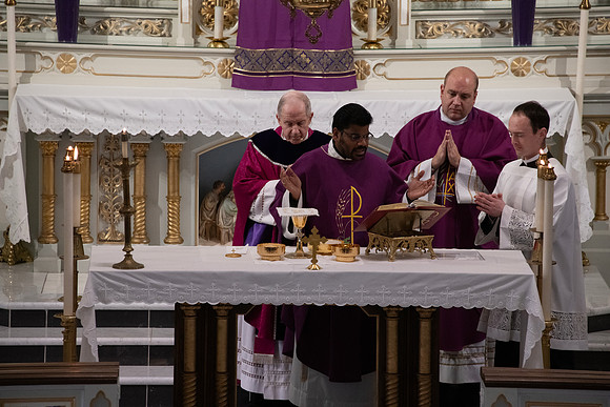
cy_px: 204
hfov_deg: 6.9
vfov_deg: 4.6
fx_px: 5084
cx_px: 305
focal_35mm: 300
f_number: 9
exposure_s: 1/100
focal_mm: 300
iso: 4000
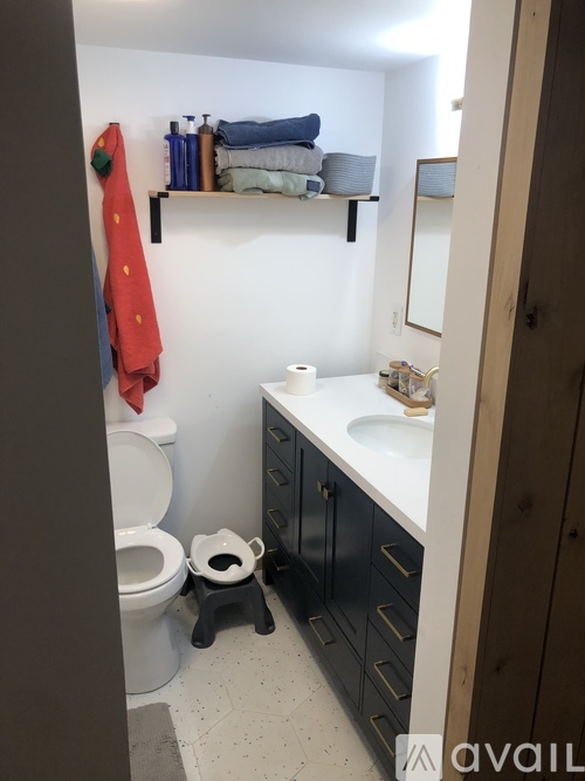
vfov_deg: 63.5
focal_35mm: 28
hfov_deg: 49.7
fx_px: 631
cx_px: 292
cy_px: 390
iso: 64
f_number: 1.8
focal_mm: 3.99
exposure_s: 1/120
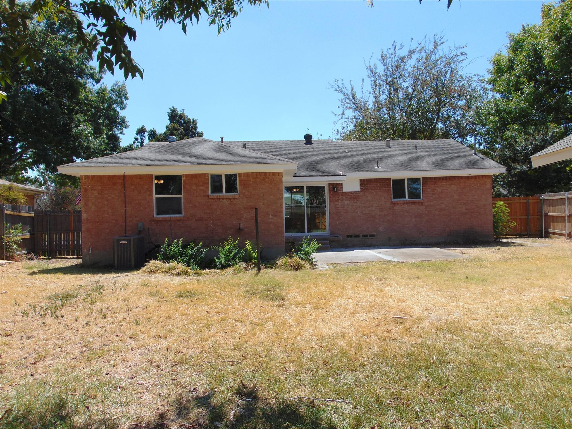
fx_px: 413
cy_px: 214
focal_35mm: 25
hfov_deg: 69.4
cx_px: 286
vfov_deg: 54.9
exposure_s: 1/200
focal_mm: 4.5
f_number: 7.7
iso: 80
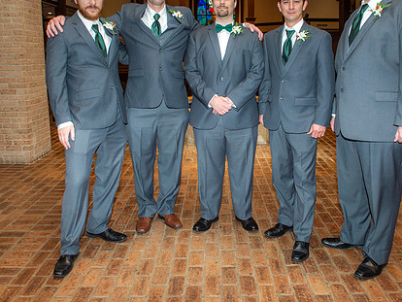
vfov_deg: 40.5
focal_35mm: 35
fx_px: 407
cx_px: 222
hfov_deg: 52.5
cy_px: 118
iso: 1250
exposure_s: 1/160
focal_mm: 26
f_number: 5.6
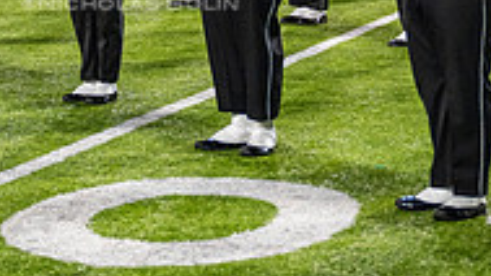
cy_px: -113
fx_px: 2173
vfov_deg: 7.2
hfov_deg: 12.9
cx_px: 130
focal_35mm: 167
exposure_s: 1/500
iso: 1250
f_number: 3.2
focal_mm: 52
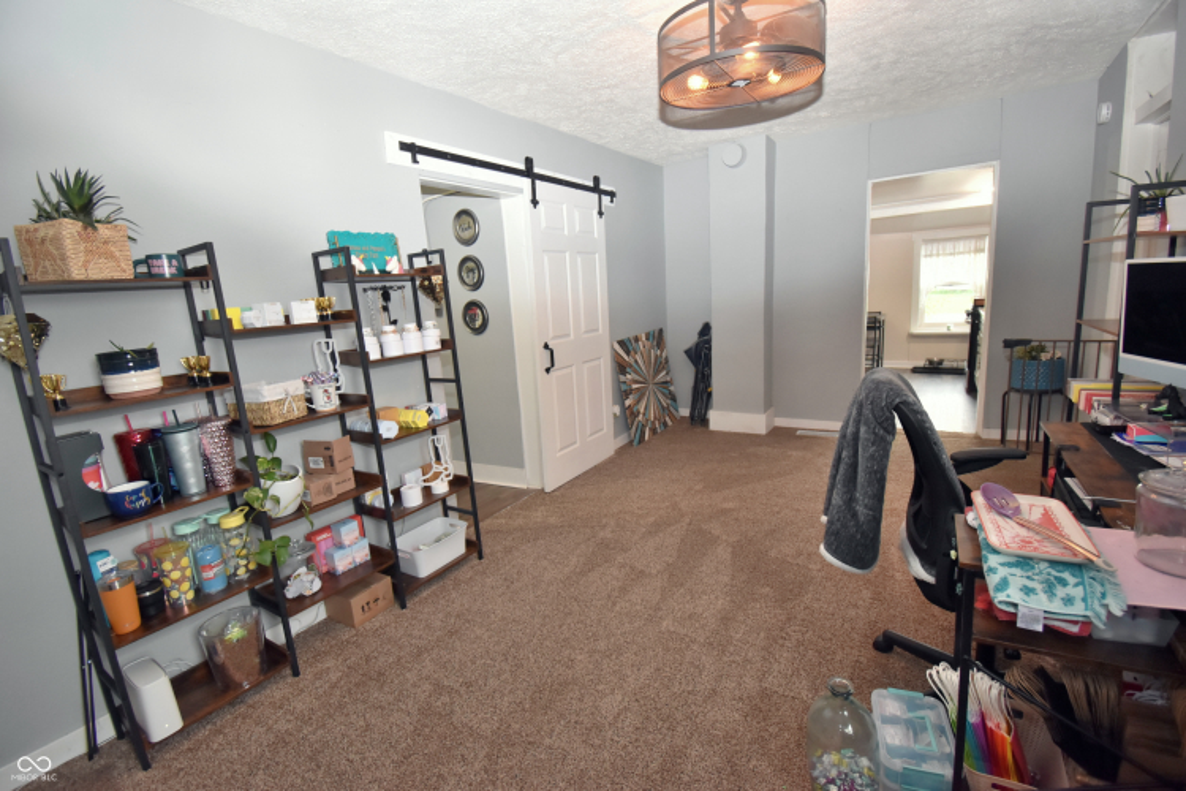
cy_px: 396
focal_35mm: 15
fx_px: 494
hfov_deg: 100.4
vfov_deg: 77.3
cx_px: 593
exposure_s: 1/60
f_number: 4.5
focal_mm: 10
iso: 1100
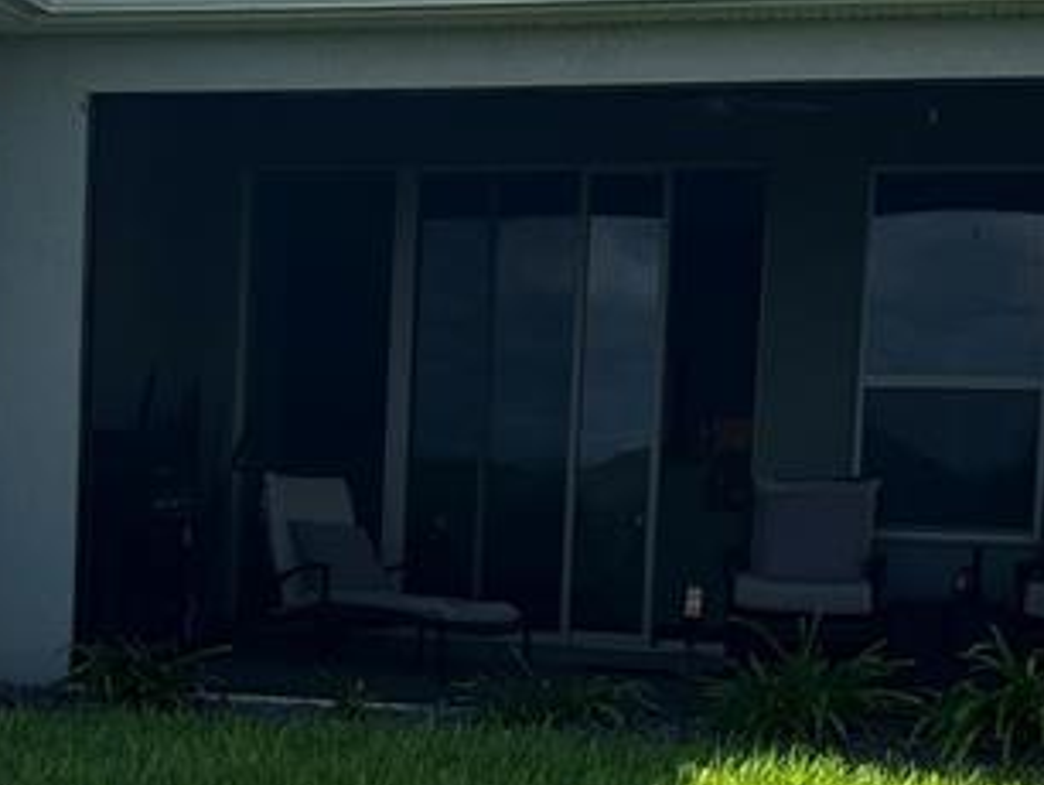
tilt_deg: -4.2
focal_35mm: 87
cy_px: 621
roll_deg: -2.1
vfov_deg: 16.9
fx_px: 2626
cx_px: 177
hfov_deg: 22.1
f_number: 1.5
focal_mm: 5.7
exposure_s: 1/3077
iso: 50
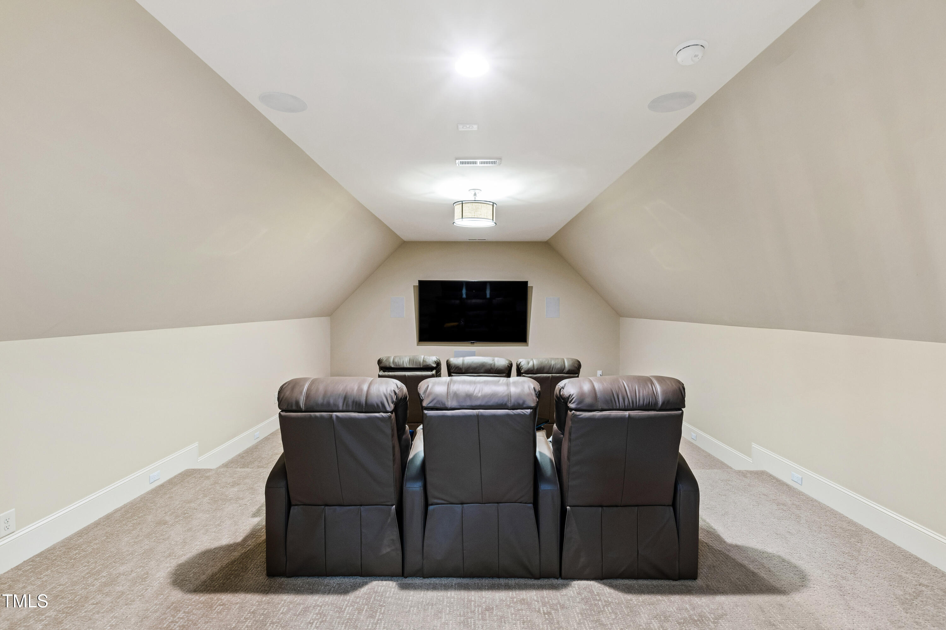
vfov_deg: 77.3
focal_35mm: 15
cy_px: 315
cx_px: 473
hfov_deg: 100.4
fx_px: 394
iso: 100
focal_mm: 10
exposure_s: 3
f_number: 8
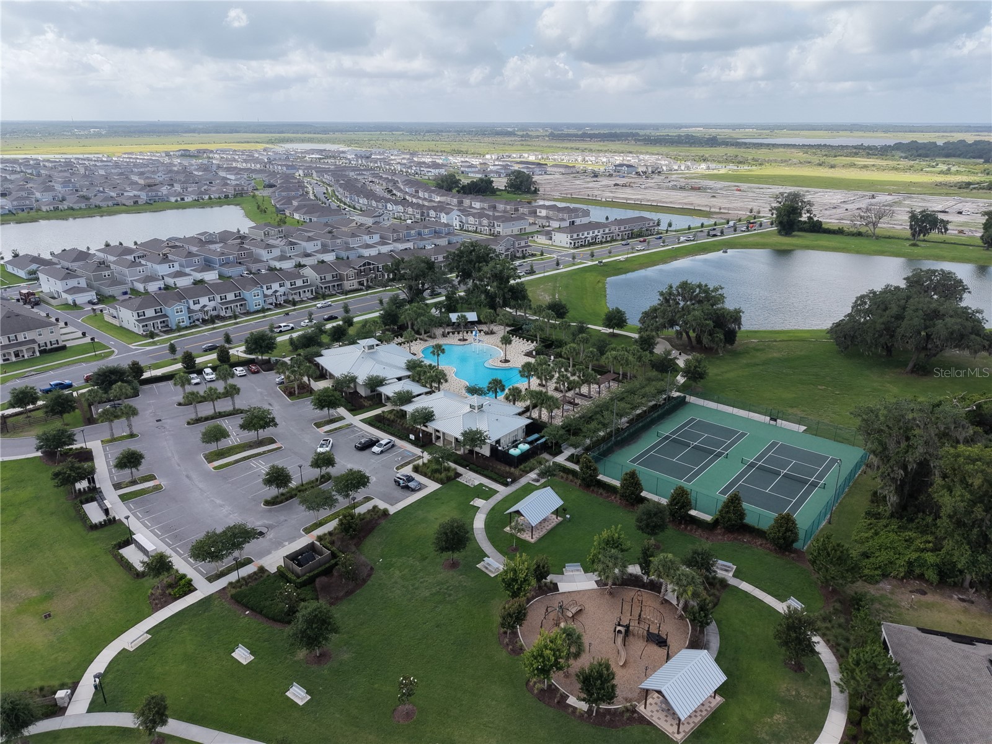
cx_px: 496
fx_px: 688
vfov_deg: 56.8
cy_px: 372
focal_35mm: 24
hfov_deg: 71.6
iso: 400
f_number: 1.8
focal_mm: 8.67
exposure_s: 1/5000
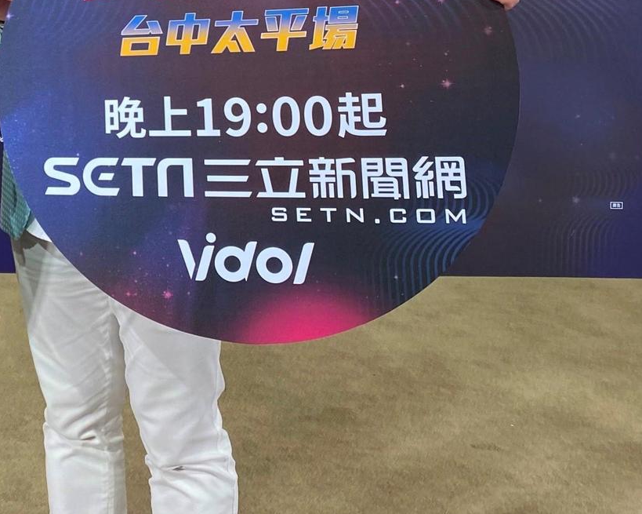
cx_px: -96
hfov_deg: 27.4
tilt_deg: -0.7
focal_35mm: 62
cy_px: -20
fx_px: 1178
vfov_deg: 23.4
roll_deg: -1.7
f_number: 1.8
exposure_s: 1/120
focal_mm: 4.25
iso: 100
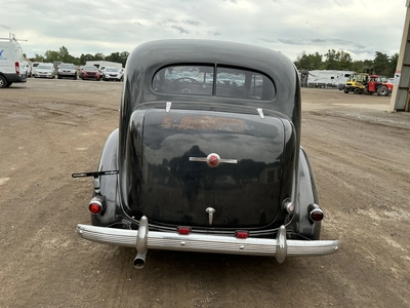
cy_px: 154
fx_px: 332
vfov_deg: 49.7
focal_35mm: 28
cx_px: 205
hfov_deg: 63.4
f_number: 1.8
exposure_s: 1/209
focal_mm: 3
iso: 20
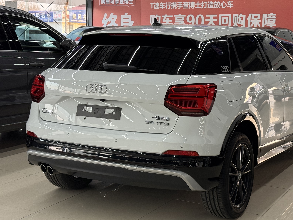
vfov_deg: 24.0
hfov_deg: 31.6
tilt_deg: -6.6
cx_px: 177
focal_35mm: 61
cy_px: 97
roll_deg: -1.0
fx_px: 516
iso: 80
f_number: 1.78
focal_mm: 6.76
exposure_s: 1/50
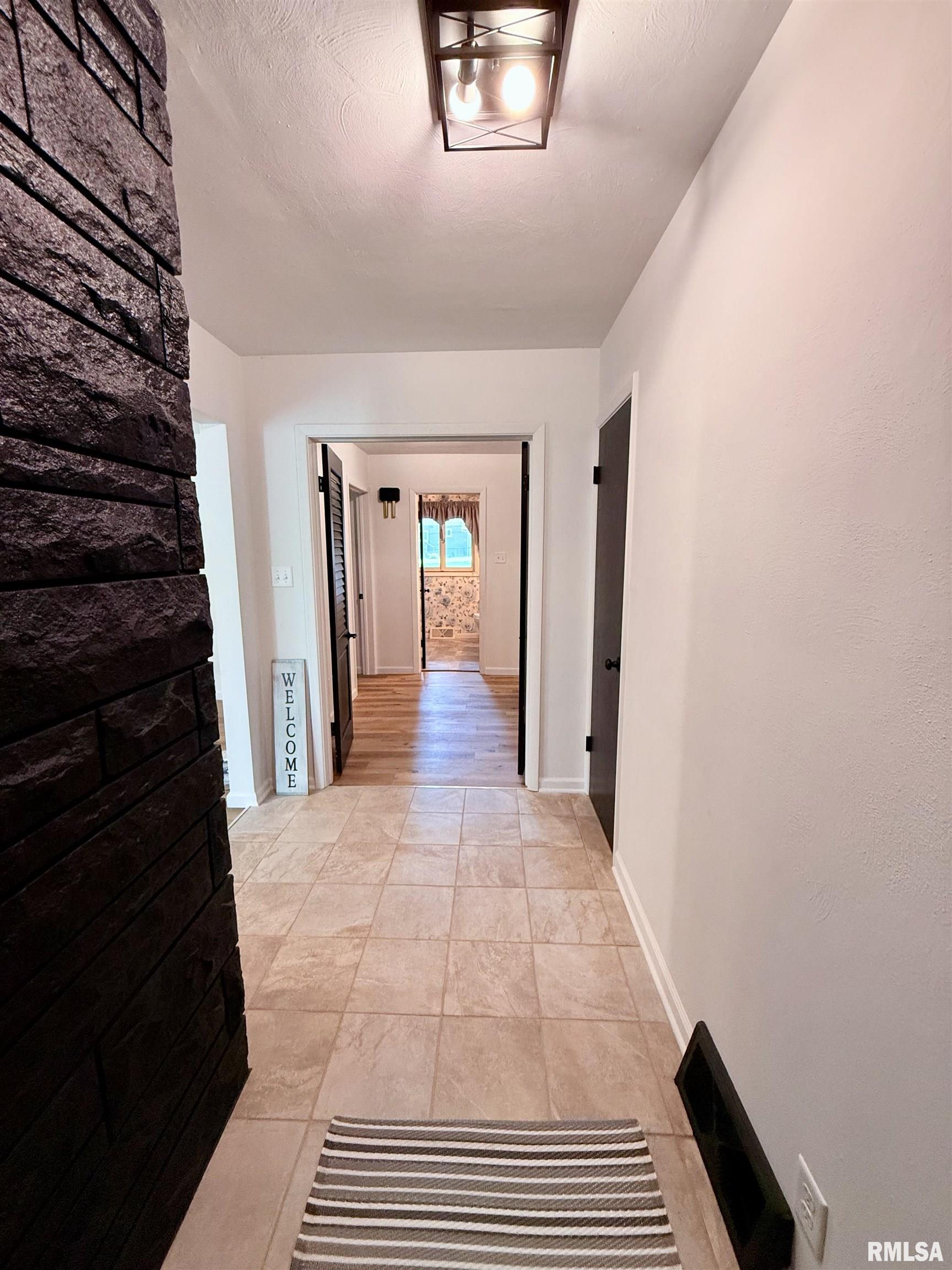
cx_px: 476
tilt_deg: -8.8
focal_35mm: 14
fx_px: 513
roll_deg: -0.4
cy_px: 635
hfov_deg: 85.7
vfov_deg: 102.1
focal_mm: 2.22
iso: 400
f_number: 2.2
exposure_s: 1/60
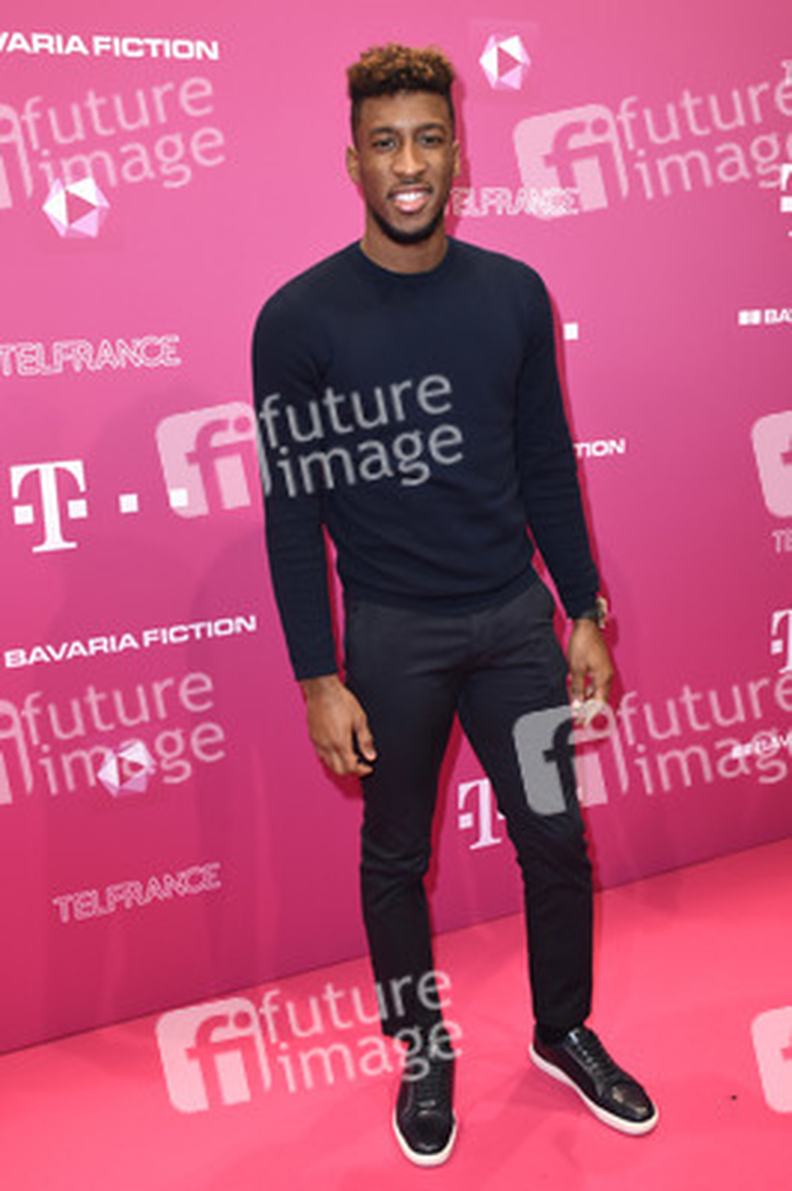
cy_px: 596
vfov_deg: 55.1
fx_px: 1140
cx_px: 396
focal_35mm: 34
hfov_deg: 38.3
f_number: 6.3
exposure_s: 1/160
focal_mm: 23
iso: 640
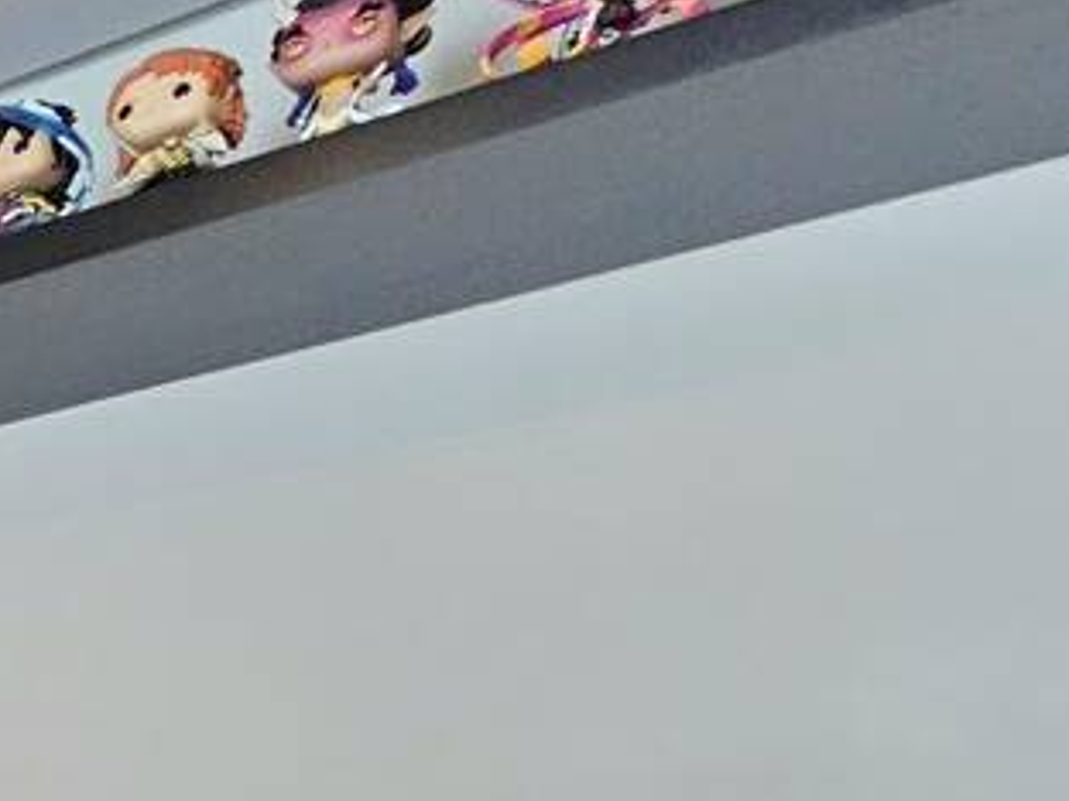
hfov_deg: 17.0
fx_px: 1853
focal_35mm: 60
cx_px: -1292
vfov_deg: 20.5
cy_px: 1236
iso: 320
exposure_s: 1/60.2
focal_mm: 2.2
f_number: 2.2
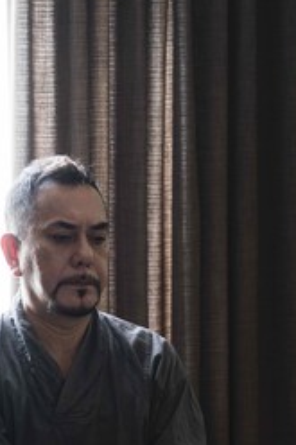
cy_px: 355
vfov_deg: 16.0
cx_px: 169
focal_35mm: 127
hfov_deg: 10.8
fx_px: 1568
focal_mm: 70
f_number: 4
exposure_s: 1/100
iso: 800
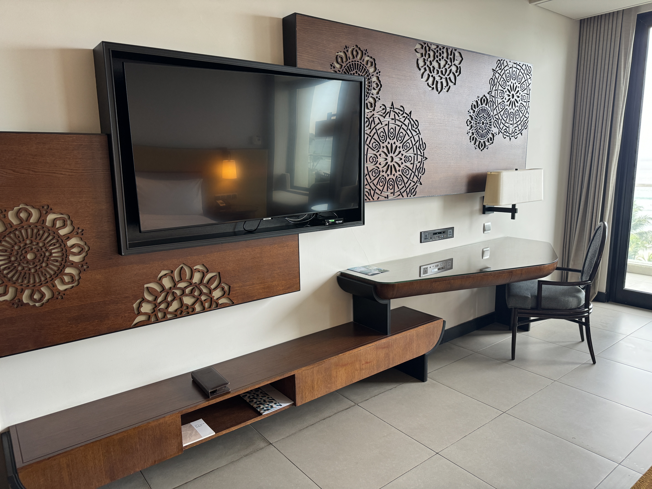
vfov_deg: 56.8
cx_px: 326
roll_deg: +0.9
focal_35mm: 24
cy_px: 244
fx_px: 452
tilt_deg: -10.3
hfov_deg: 71.6
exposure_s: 1/100
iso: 160
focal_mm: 6.86
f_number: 1.78
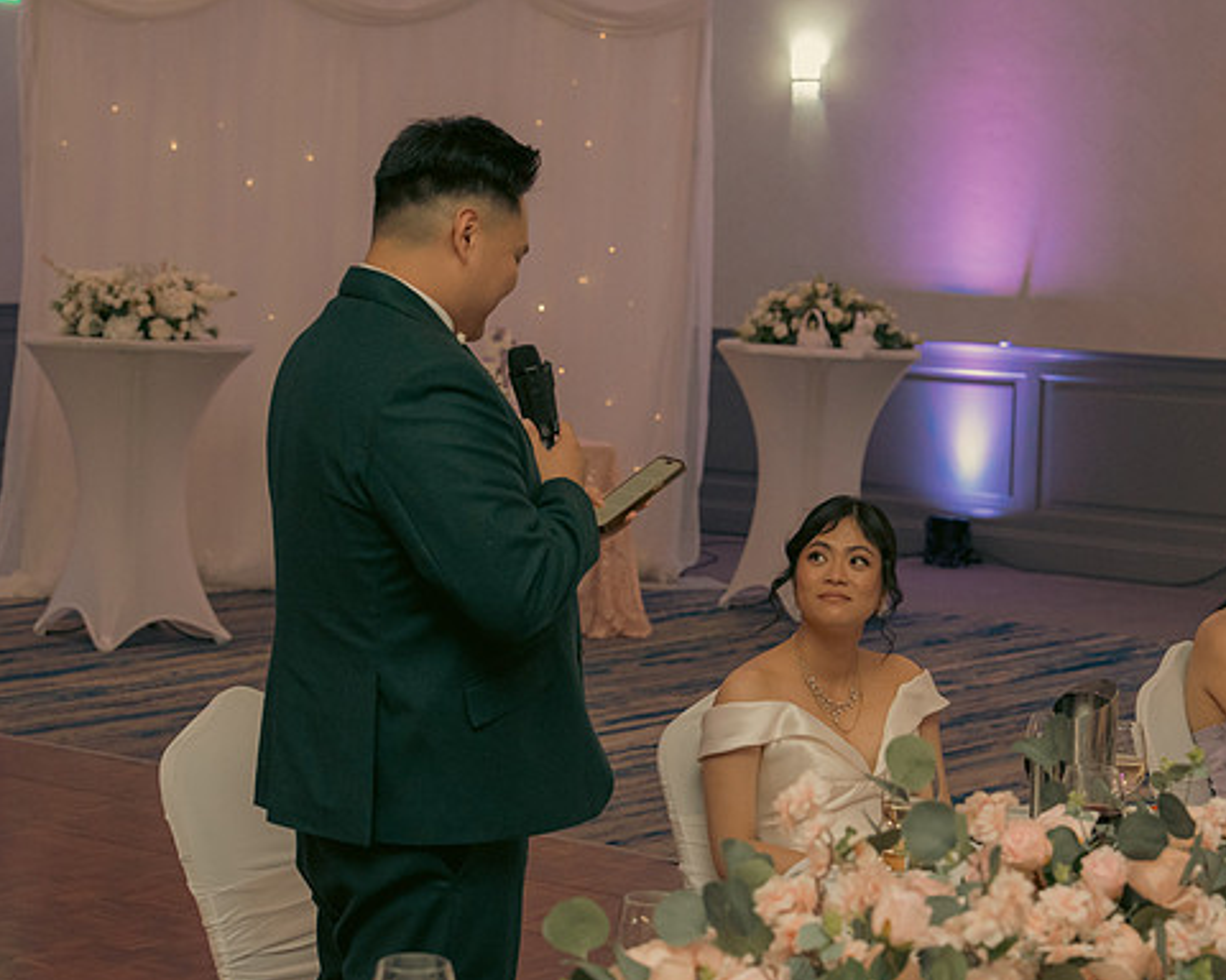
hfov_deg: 22.5
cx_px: 733
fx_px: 3084
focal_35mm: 85
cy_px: 491
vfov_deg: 18.1
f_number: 3.5
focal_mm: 50
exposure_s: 1/160
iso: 2500
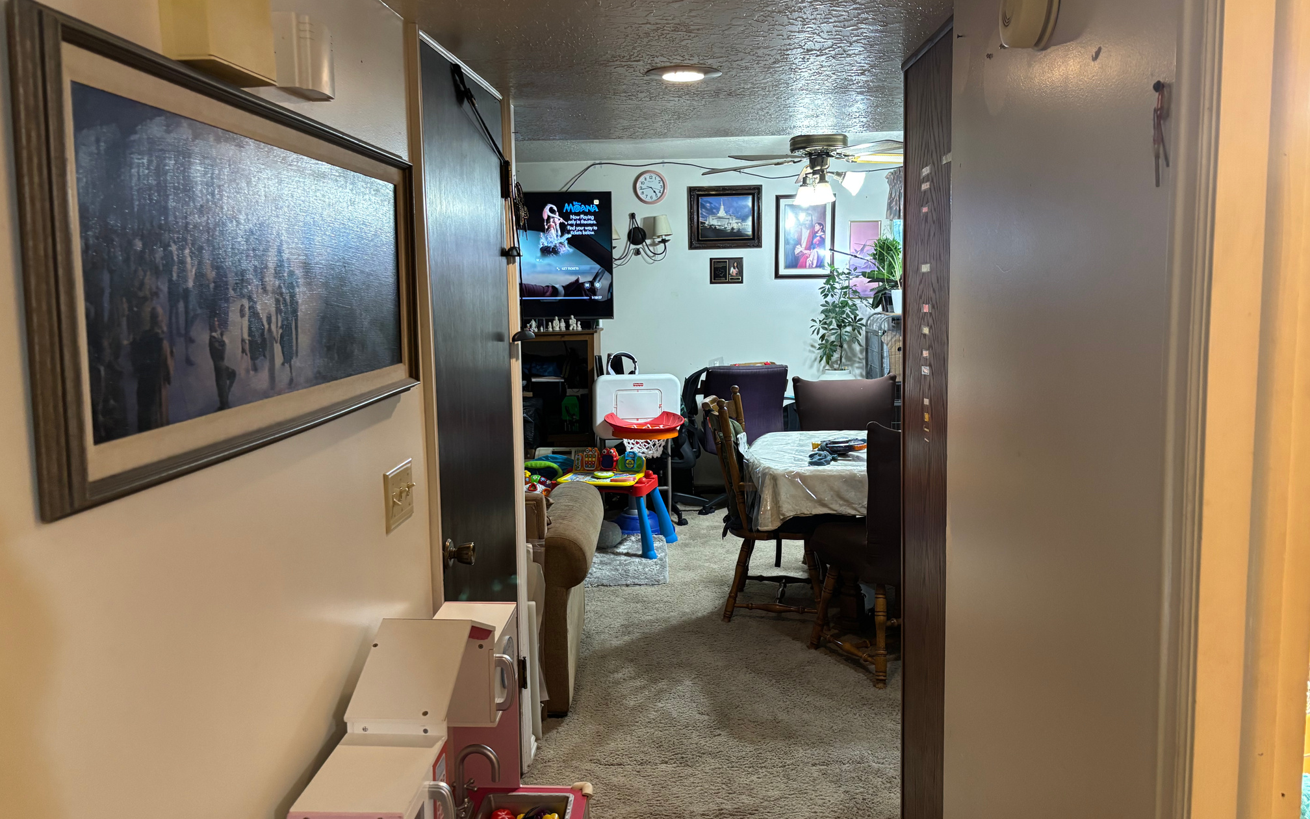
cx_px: 656
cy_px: 388
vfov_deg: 44.5
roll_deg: +0.7
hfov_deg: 66.5
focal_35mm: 28
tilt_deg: -6.4
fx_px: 1000
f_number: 1.6
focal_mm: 5.96
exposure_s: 1/60
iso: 320
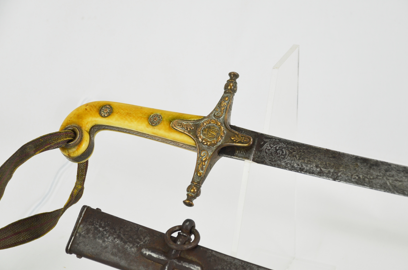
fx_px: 995
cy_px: 136
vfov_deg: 15.5
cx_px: 204
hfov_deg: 23.2
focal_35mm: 88
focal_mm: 58
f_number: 5
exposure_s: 1/250
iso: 400
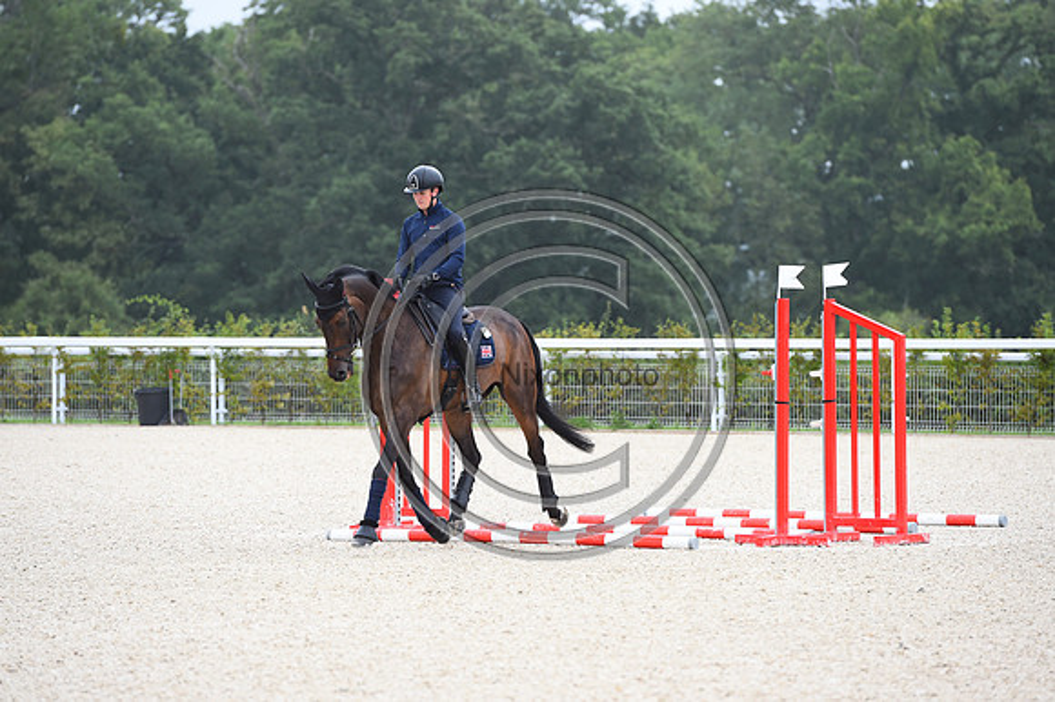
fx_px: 5858
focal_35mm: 200
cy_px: 351
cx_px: 528
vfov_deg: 6.9
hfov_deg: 10.3
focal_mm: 200
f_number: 5
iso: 800
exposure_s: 1/800
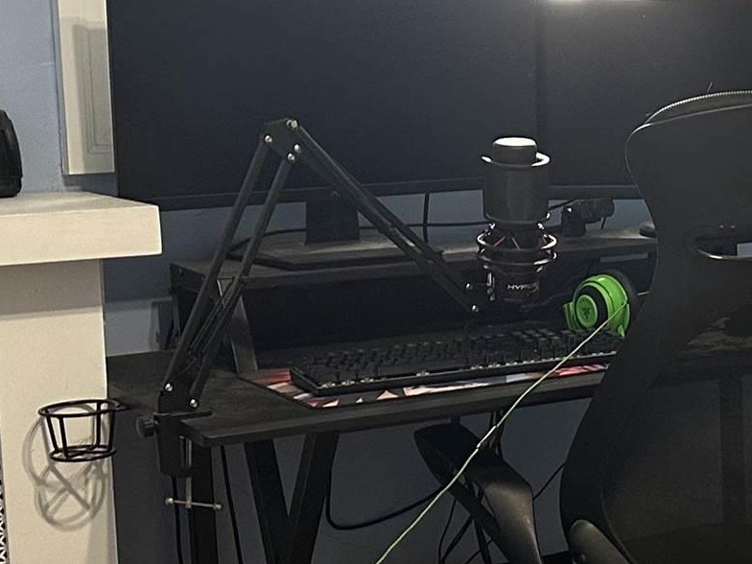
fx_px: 2042
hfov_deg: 19.2
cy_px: 327
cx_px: 992
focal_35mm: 94
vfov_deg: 15.7
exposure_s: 1/65
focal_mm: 6.86
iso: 250
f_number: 1.78
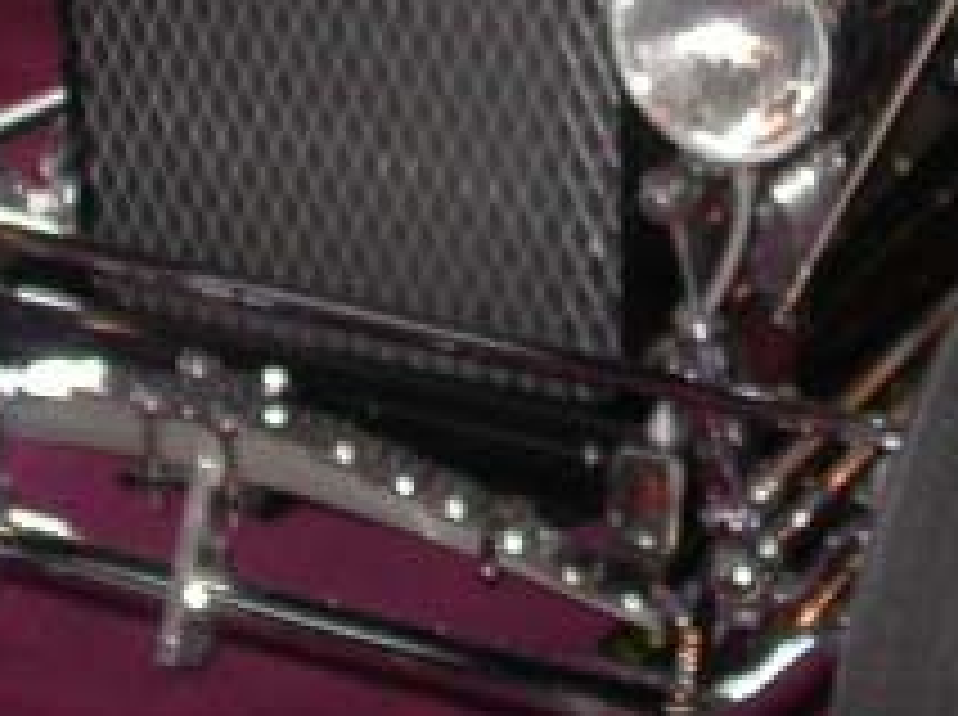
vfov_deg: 10.1
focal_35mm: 143
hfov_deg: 13.8
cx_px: 670
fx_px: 3951
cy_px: -212
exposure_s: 1/60
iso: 200
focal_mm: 7.85
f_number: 2.6
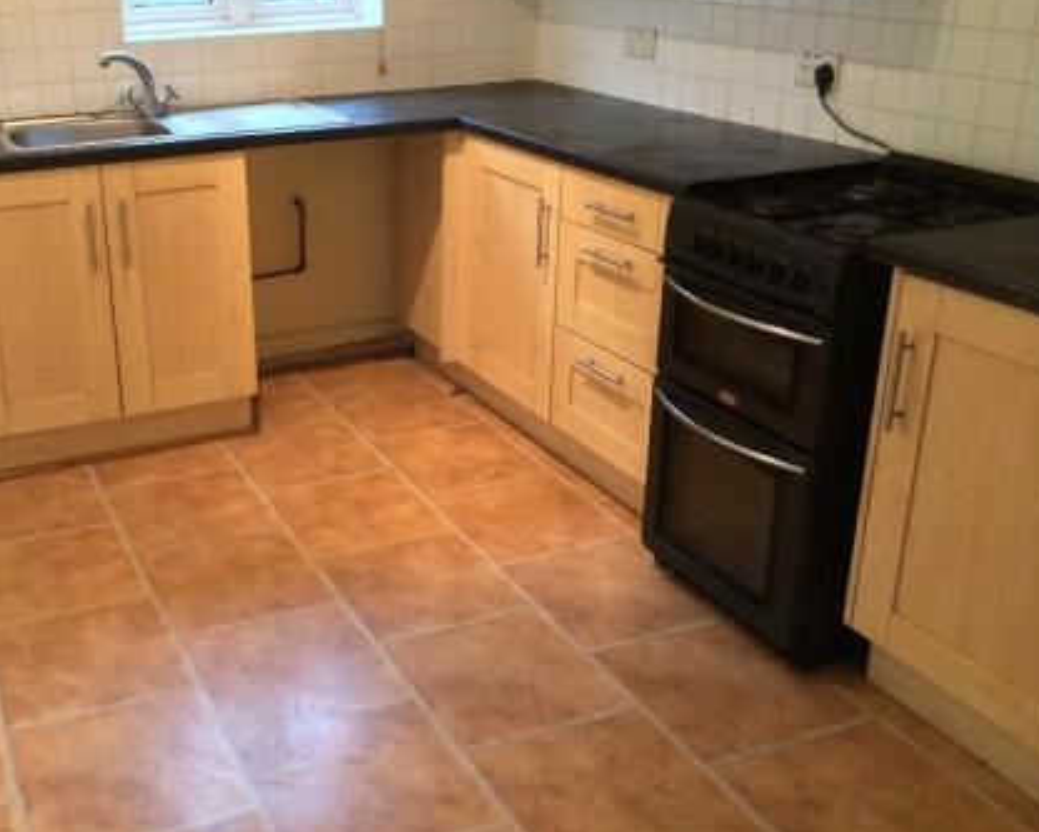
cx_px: 323
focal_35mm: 41
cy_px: 371
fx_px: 1261
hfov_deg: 44.0
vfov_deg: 36.5
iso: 400
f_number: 2.2
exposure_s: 1/33
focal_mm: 4.12
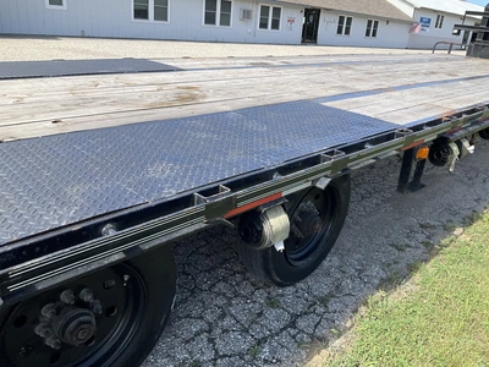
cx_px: 244
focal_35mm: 29
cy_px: 184
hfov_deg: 61.7
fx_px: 410
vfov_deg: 48.2
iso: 25
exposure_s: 1/728
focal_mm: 3
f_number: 1.8
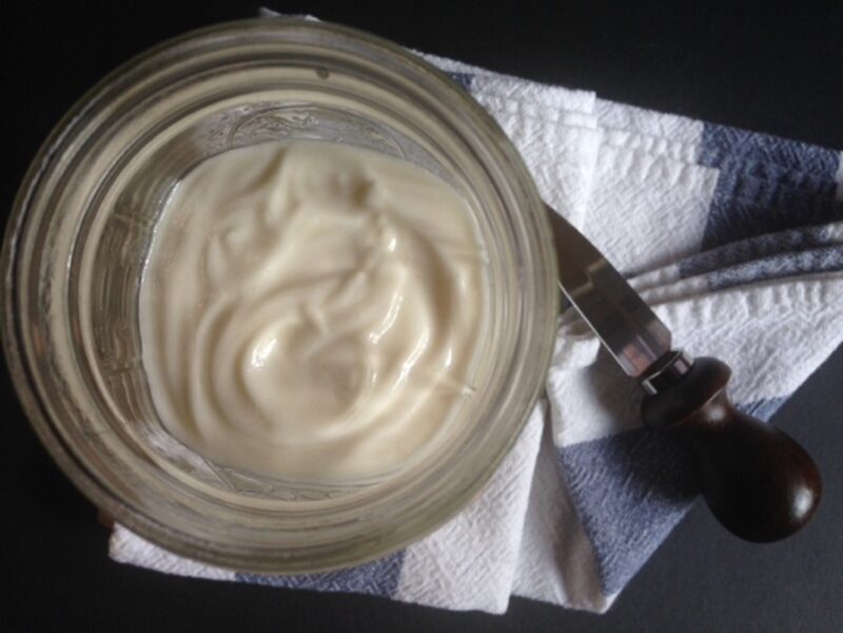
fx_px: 804
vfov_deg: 42.9
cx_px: 422
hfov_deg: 55.4
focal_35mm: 33
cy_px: 316
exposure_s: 1/60
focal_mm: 4.12
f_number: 2.4
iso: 64
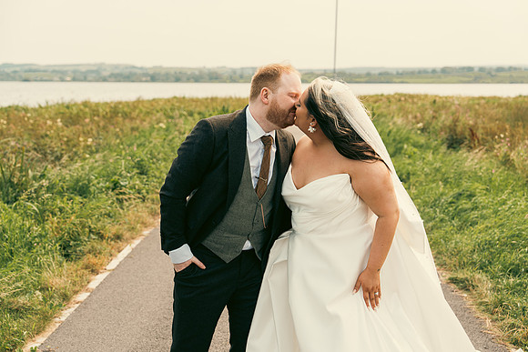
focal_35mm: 49
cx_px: 264
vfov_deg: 27.5
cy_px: 176
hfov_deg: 40.3
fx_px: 719
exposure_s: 1/500
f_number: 3.5
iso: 125
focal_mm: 49
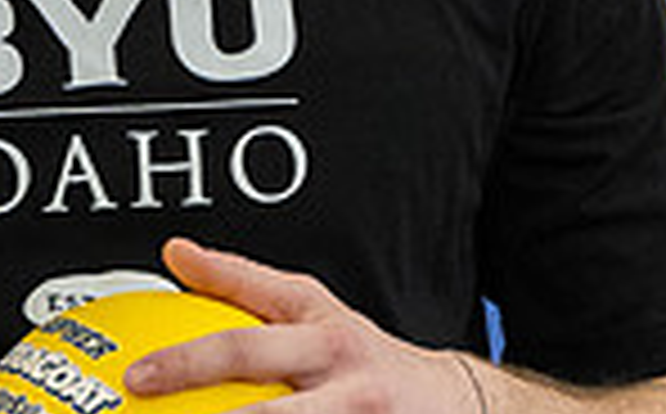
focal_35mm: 628
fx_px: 11381
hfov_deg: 3.3
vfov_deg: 2.1
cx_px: 871
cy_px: -133
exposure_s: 1/1000
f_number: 2.8
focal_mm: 135
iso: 4000
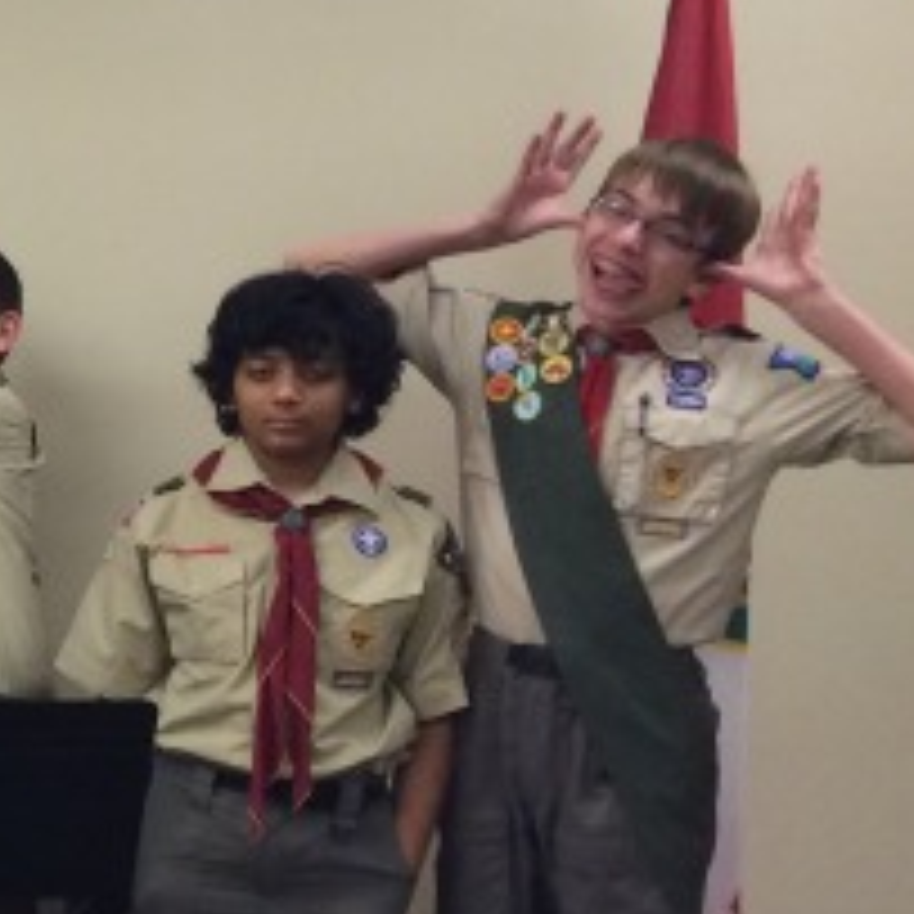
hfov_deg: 14.9
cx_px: -761
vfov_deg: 17.2
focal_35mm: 101
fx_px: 3017
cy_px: 554
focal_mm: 4.15
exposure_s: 1/30
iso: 125
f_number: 2.2
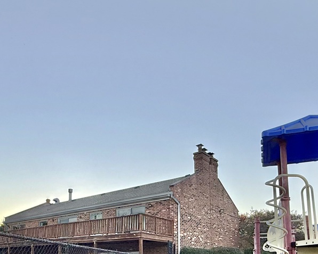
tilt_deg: +8.3
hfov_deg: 53.3
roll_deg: -1.8
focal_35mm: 33
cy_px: 226
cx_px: 111
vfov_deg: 41.2
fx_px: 311
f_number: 2.2
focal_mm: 2.22
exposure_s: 1/355
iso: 50
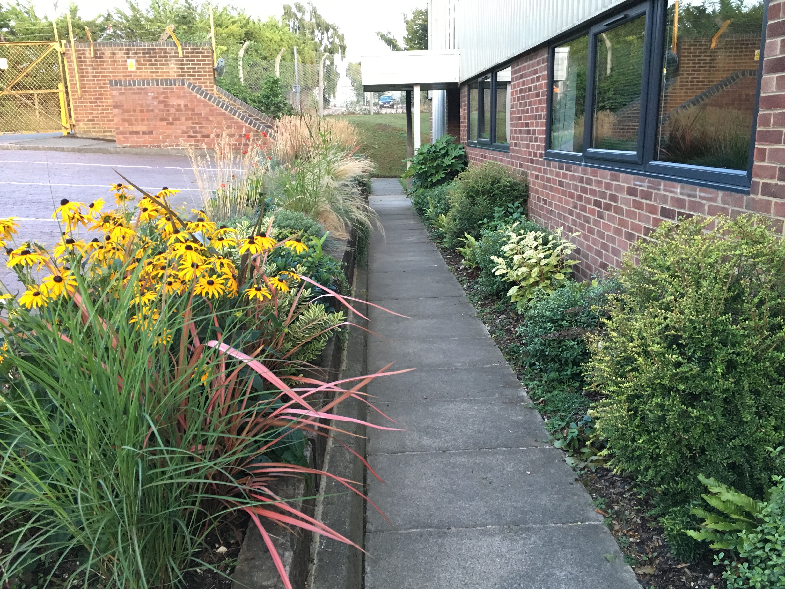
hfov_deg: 61.7
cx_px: 392
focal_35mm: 29
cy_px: 294
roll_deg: +1.0
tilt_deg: -12.0
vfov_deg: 48.2
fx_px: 658
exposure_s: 1/33
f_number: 2.2
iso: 200
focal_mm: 4.15
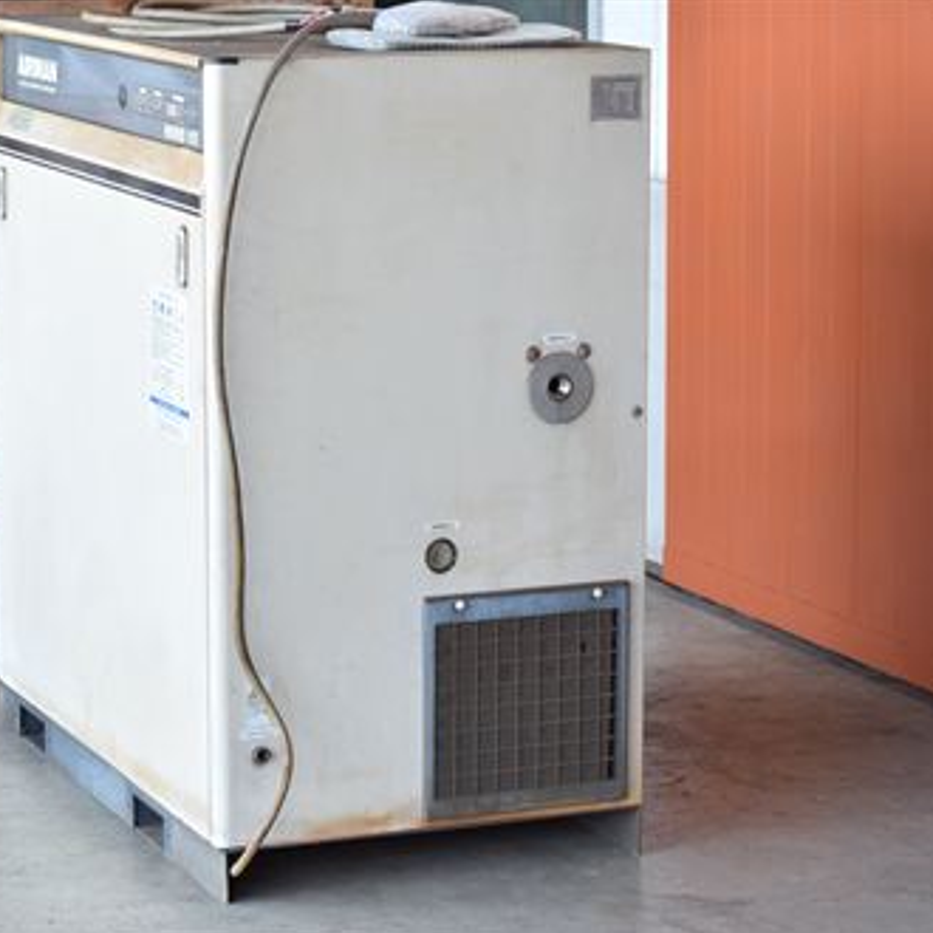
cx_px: 393
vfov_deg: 15.6
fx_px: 3415
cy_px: 469
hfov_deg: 15.5
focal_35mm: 112
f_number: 6.3
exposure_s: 1/640
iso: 1250
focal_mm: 58
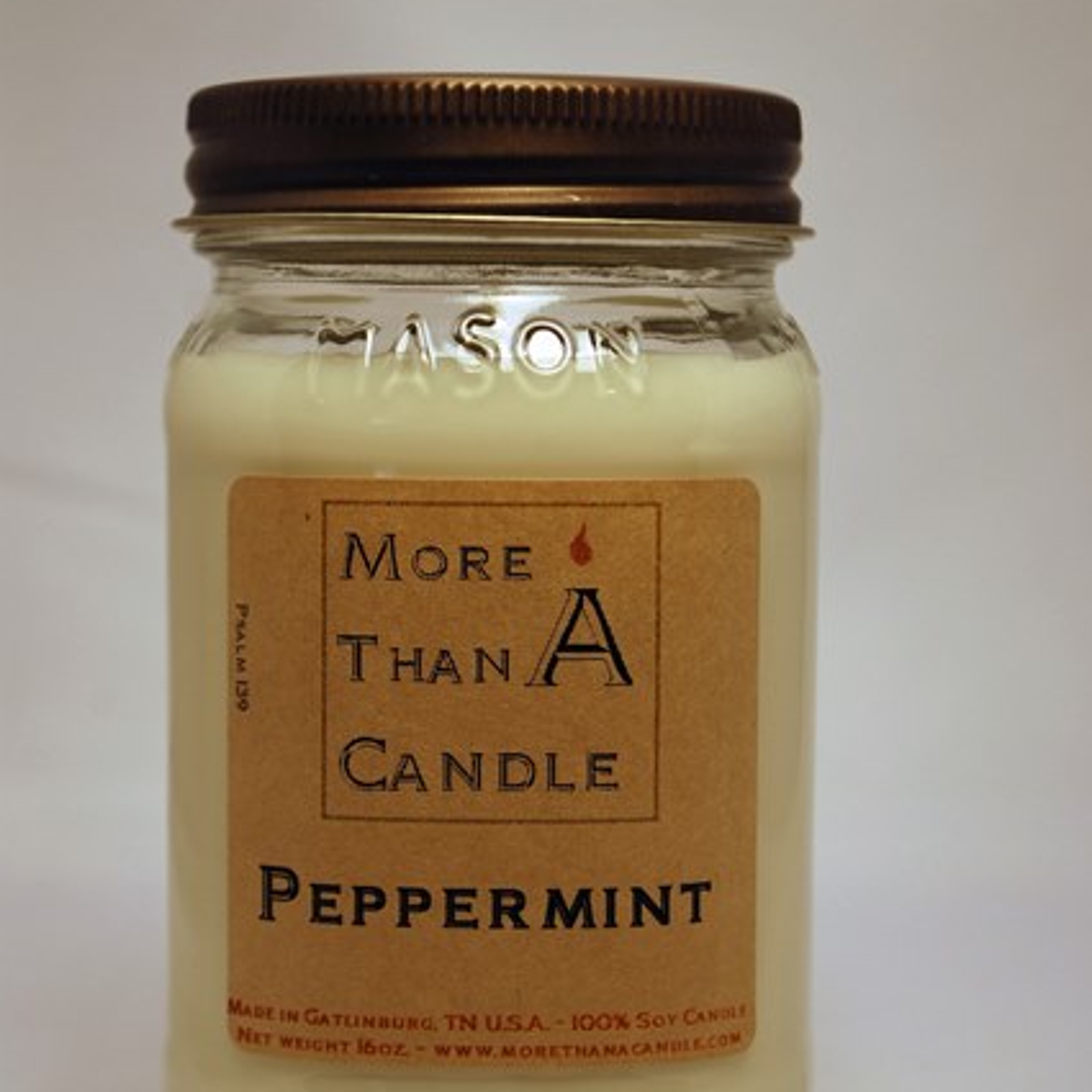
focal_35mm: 106
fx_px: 3770
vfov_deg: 16.5
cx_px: 546
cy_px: 619
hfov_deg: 16.5
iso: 180
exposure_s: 1/125
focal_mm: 55
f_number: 5.6
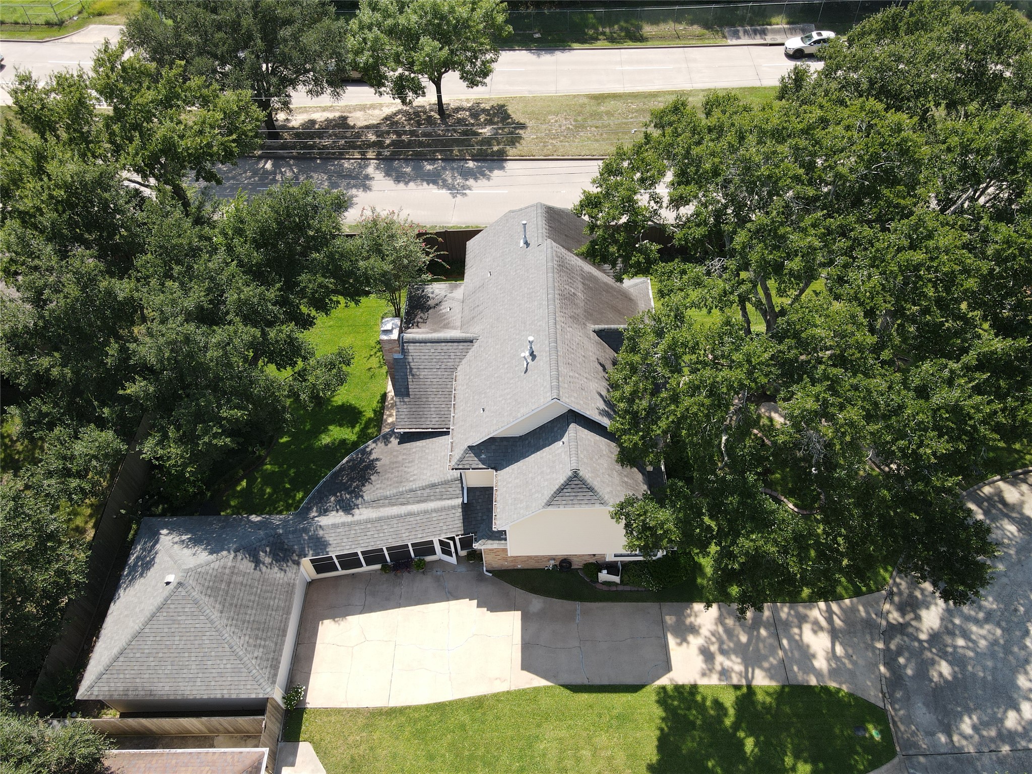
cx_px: 516
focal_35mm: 24
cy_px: 387
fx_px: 716
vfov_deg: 56.8
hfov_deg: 71.6
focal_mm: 4.5
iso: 100
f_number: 2.8
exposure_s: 1/320
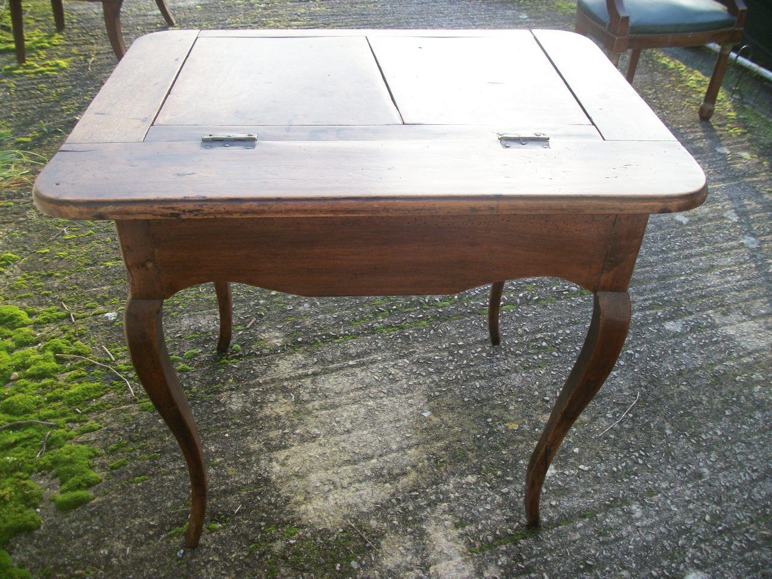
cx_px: 386
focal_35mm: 32
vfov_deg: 44.2
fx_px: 714
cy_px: 290
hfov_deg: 56.8
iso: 80
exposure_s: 1/60
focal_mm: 5.7
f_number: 2.9
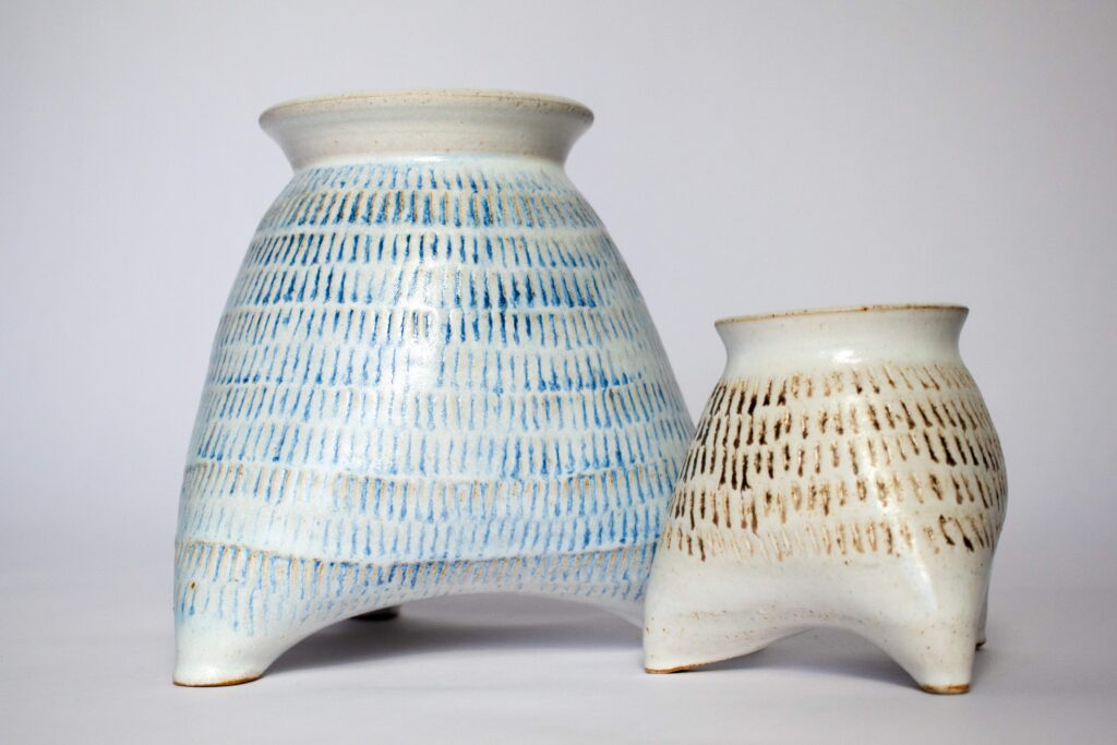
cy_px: 372
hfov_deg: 32.5
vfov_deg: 22.0
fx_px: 1915
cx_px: 558
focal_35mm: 62
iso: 800
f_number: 4.8
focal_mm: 36
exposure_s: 1/160
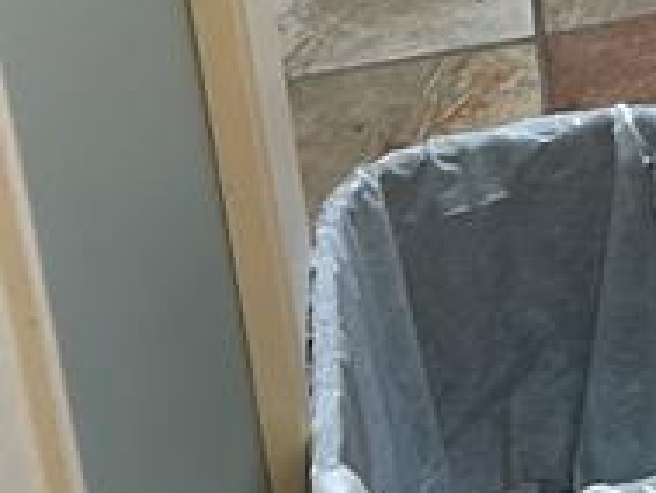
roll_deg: -0.4
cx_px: 1333
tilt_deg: -20.6
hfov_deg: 12.3
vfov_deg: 9.7
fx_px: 2674
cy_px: -521
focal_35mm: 141
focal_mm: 5.7
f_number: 1.5
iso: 80
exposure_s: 1/120
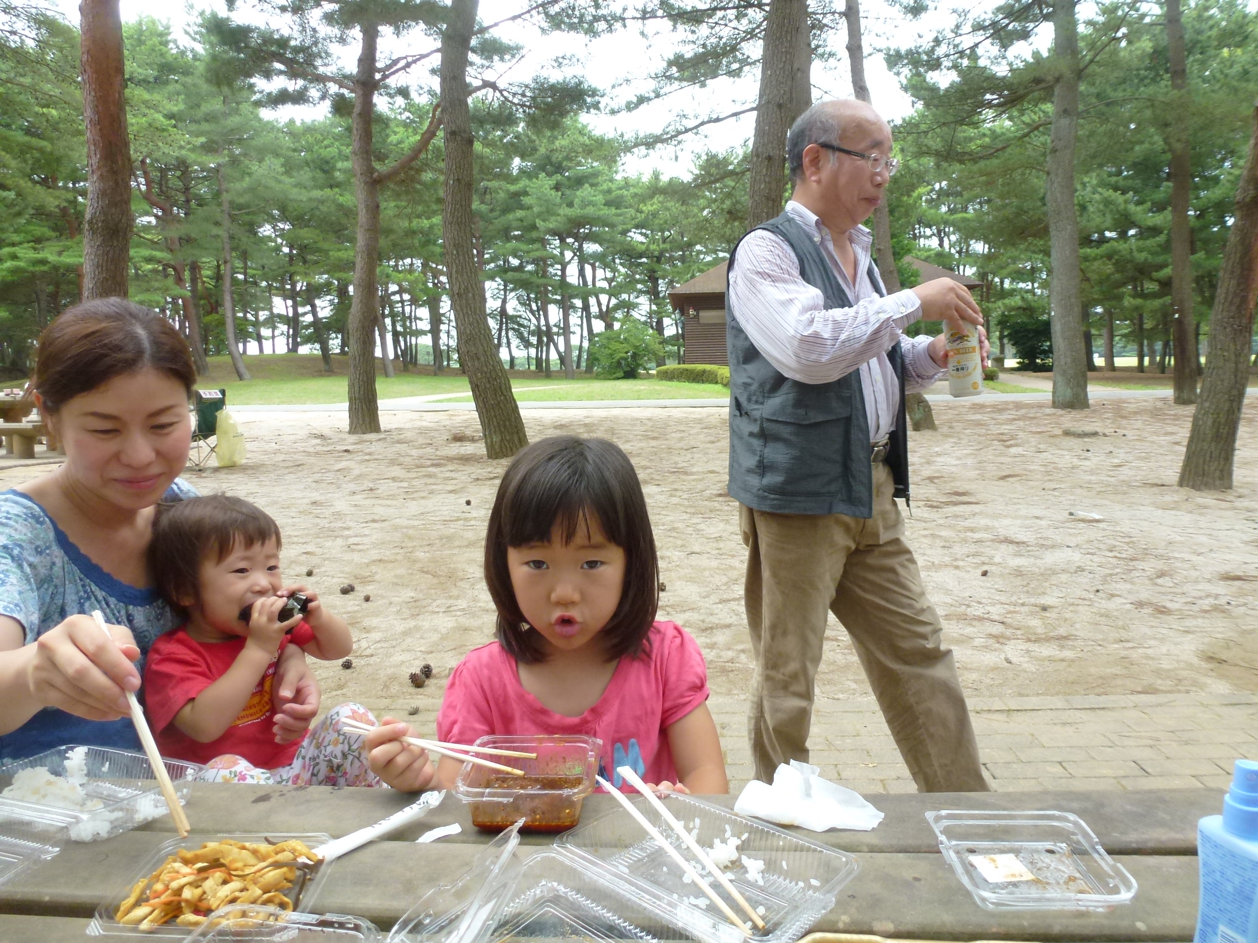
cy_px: 472
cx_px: 629
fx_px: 872
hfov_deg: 71.6
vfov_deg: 56.8
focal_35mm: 24
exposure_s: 1/250
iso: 200
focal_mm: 4.3
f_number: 3.3
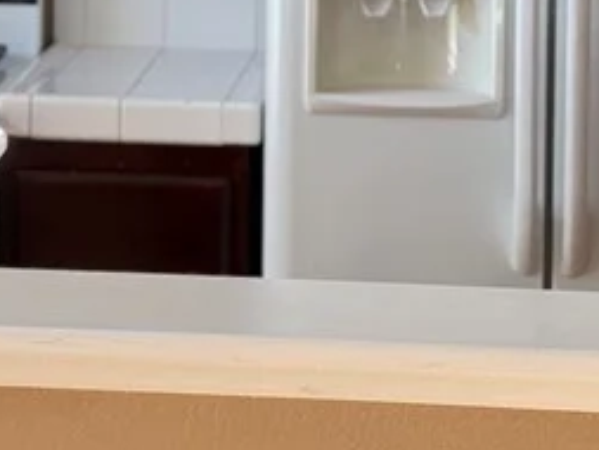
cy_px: -109
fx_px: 3359
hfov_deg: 10.1
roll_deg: -0.4
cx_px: -64
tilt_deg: -5.1
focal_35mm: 194
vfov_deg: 7.6
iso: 80
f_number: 1.78
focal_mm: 6.76
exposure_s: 1/121
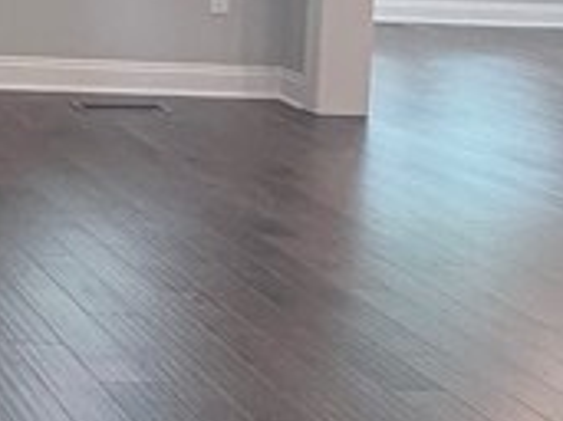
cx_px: -405
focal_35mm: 84
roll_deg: -2.1
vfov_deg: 16.2
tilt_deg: -1.9
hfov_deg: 18.8
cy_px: -184
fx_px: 1365
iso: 320
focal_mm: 2.22
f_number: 2.2
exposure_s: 1/120
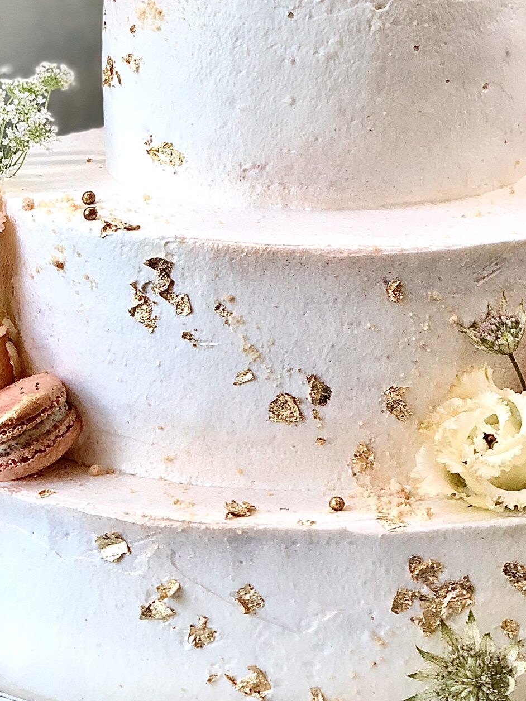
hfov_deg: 14.0
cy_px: 186
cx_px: 331
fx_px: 2148
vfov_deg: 18.4
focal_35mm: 106
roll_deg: -0.3
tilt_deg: -11.7
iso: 32
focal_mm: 6
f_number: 2.4
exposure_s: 1/60
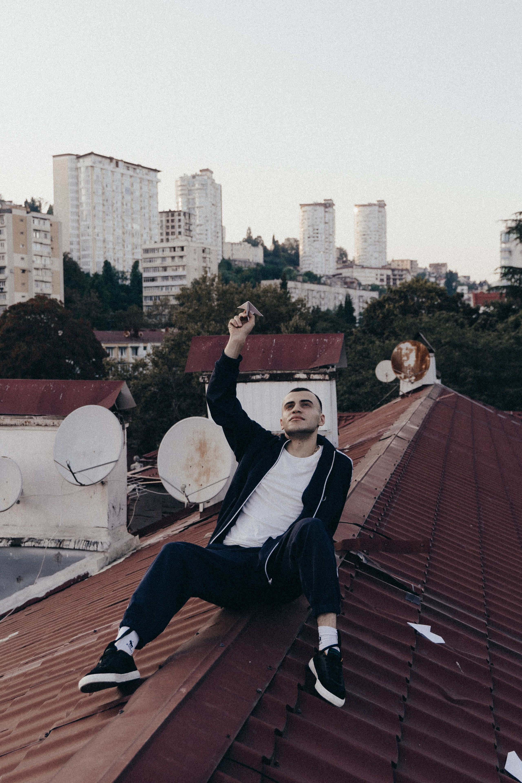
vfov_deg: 46.4
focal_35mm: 42
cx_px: 261
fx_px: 913
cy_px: 392
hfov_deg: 31.9
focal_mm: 28
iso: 100
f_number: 3.2
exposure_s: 1/400
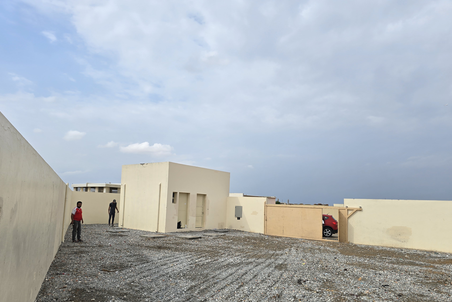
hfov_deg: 71.5
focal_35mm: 25
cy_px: 177
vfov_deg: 51.0
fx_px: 314
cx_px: 229
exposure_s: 1/1610
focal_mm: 6.3
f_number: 1.7
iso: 12
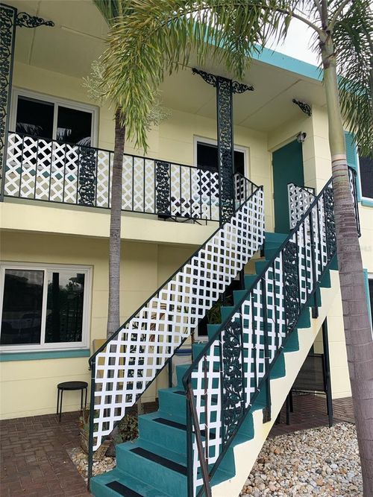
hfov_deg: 53.0
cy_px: 248
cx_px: 186
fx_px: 374
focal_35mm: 26
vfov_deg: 67.3
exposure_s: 1/465
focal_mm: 4.25
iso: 25
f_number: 1.8
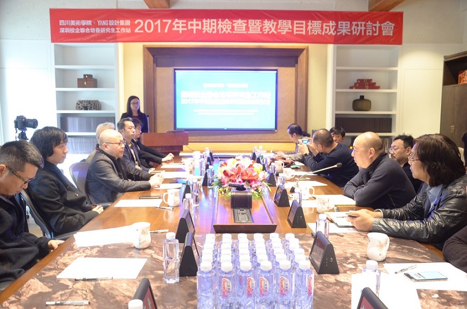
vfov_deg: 39.8
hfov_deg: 57.3
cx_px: 234
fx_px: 427
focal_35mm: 33
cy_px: 154
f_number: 3.8
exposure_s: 1/13
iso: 1250
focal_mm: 22
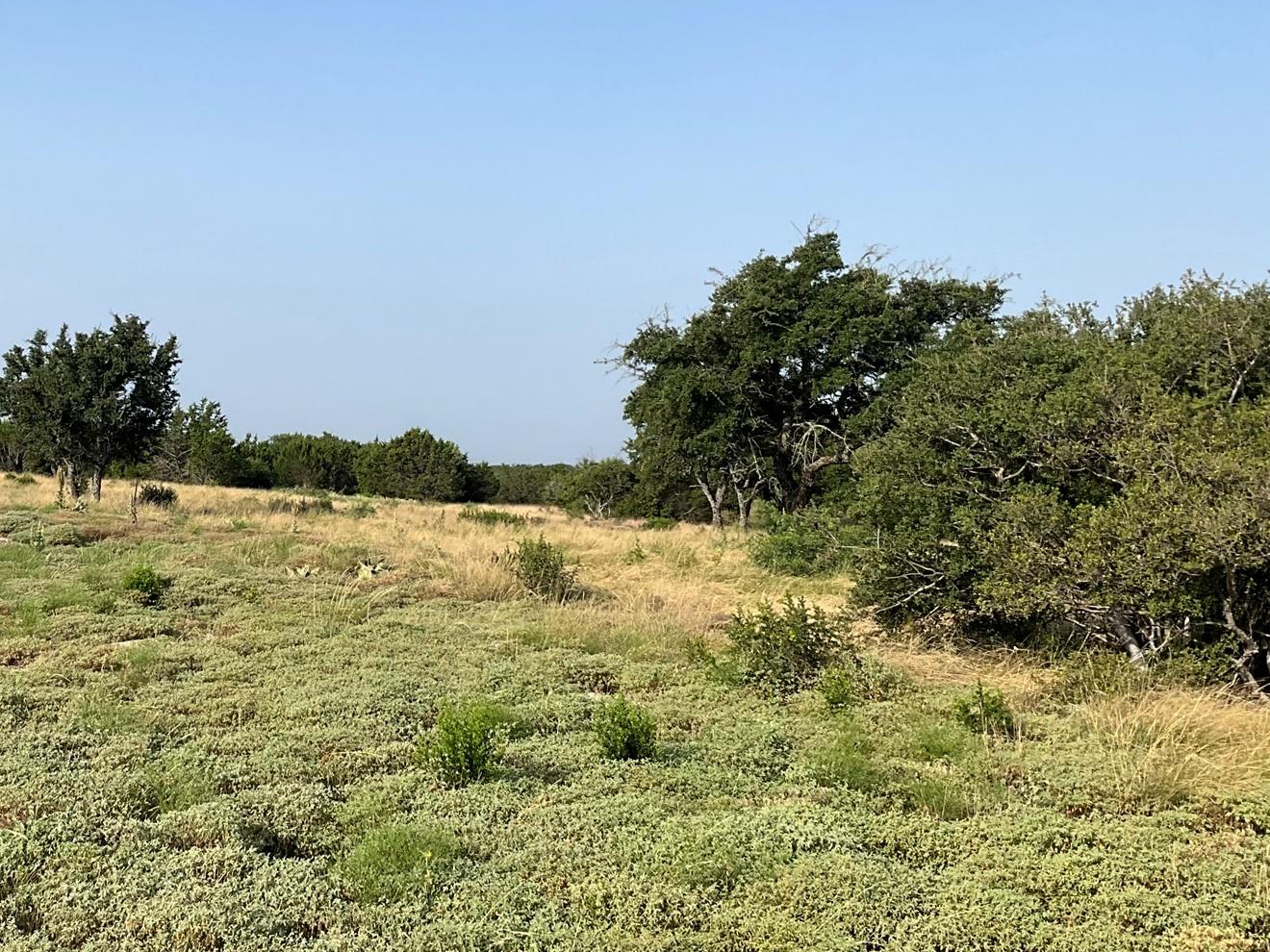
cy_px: 425
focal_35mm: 45
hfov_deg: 40.7
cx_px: 292
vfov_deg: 32.2
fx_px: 1651
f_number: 1.8
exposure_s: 1/2227
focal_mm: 3
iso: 25
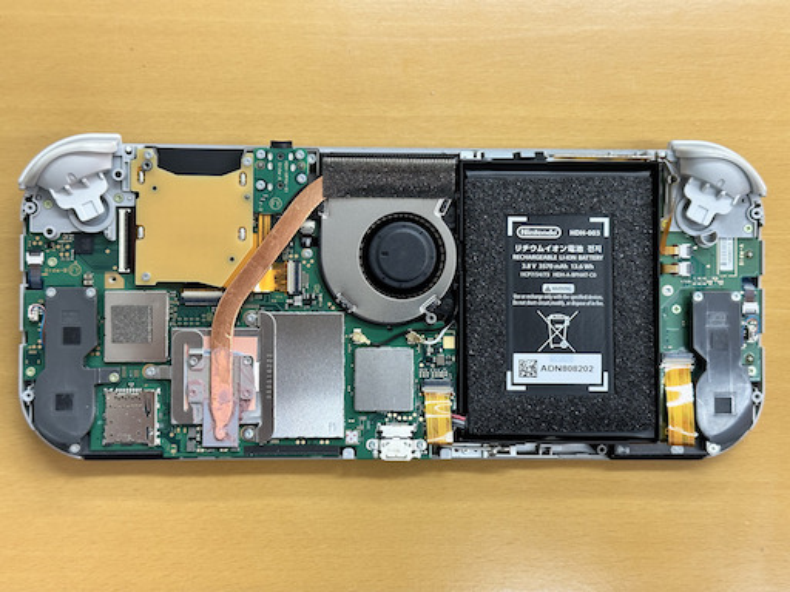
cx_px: 395
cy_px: 296
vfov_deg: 30.3
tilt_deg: -83.2
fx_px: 1095
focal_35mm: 48
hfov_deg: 39.7
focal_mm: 6.86
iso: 125
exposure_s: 1/100
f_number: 1.78
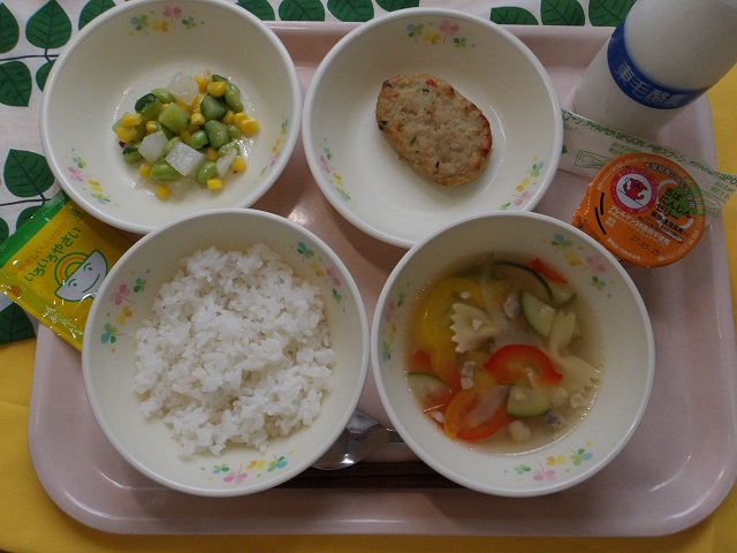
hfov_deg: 65.3
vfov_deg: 51.4
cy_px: 276
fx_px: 575
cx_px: 368
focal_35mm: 27
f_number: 10.4
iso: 453
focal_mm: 4.9
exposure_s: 1/60
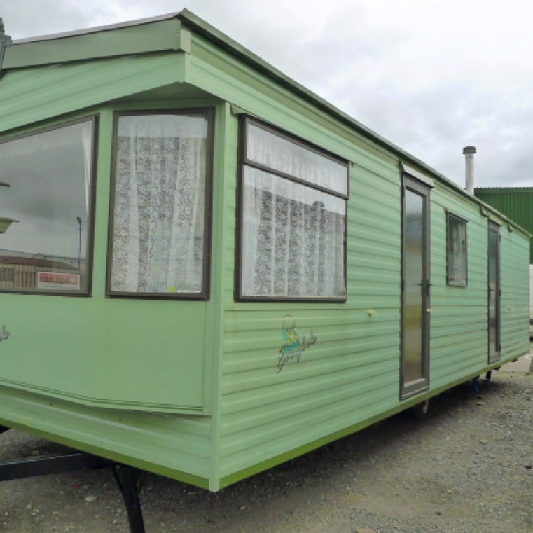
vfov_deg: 52.5
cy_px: 265
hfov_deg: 52.2
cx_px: 212
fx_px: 540
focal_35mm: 31
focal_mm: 5.1
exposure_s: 1/640
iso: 400
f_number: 4
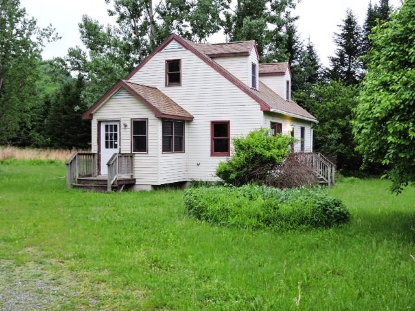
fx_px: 539
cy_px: 156
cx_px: 208
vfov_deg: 32.2
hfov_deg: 42.1
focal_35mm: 45
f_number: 4
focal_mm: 8.1
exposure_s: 1/30
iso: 280
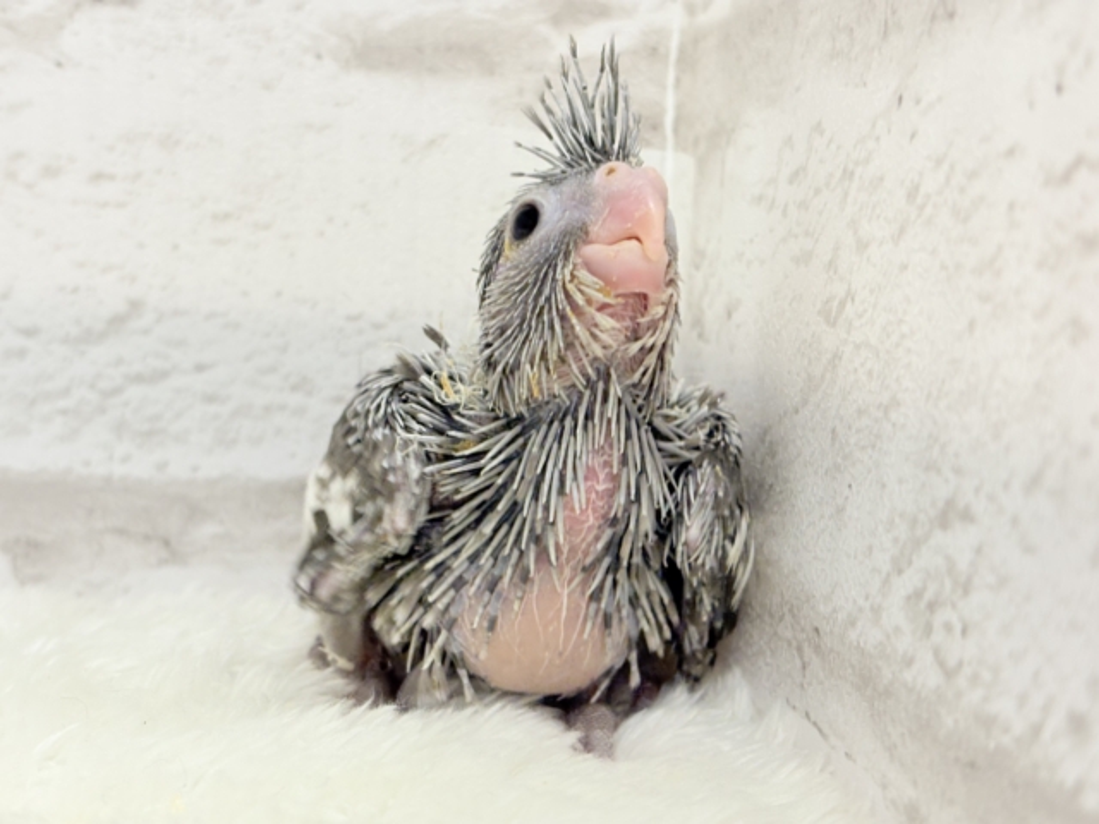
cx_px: 550
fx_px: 1651
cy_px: 412
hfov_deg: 36.8
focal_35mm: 52
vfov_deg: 28.0
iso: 64
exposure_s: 1/50
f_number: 1.6
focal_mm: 5.96
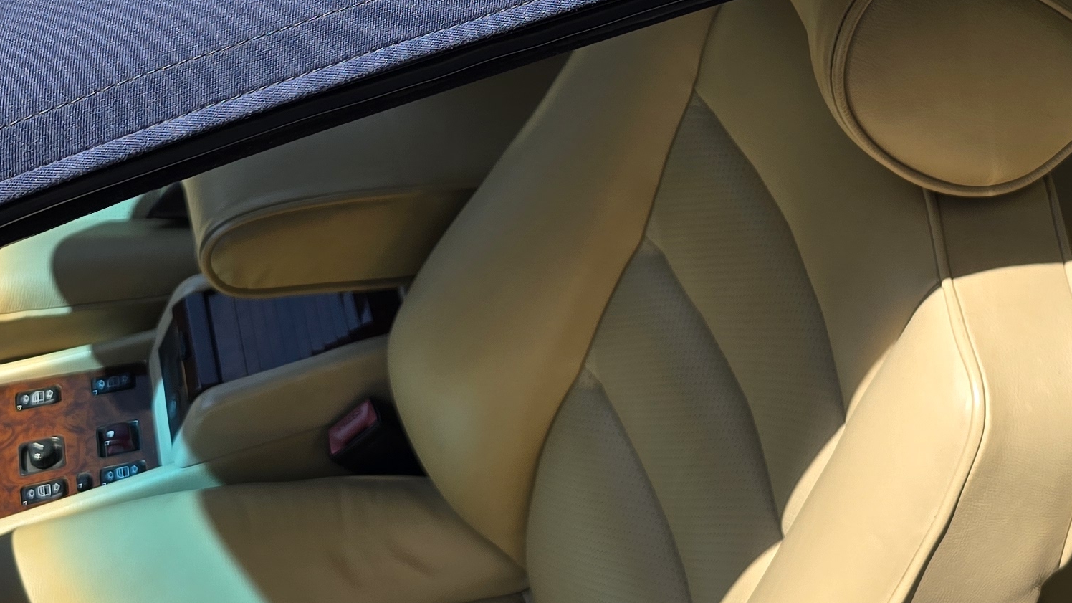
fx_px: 1904
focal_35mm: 67
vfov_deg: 16.4
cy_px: -295
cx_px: 880
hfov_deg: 30.6
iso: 12
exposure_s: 1/362
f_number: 1.7
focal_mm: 6.3
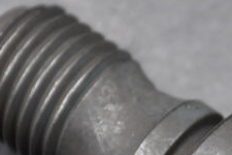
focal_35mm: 440
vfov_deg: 3.1
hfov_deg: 4.7
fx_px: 2833
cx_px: 186
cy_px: 169
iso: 400
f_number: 5.6
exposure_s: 1/25
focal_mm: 55
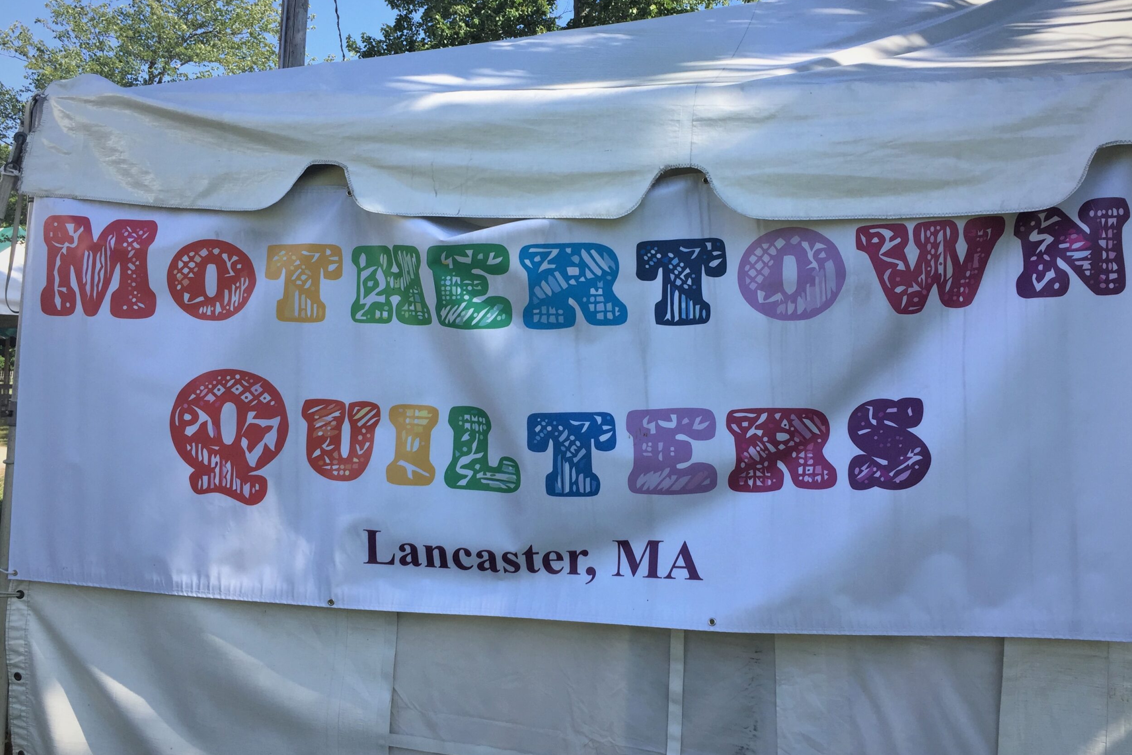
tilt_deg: +3.3
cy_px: 330
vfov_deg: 42.2
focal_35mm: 31
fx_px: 975
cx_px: 574
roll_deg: -0.5
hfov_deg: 60.3
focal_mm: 4.15
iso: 32
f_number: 2.2
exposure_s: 1/989
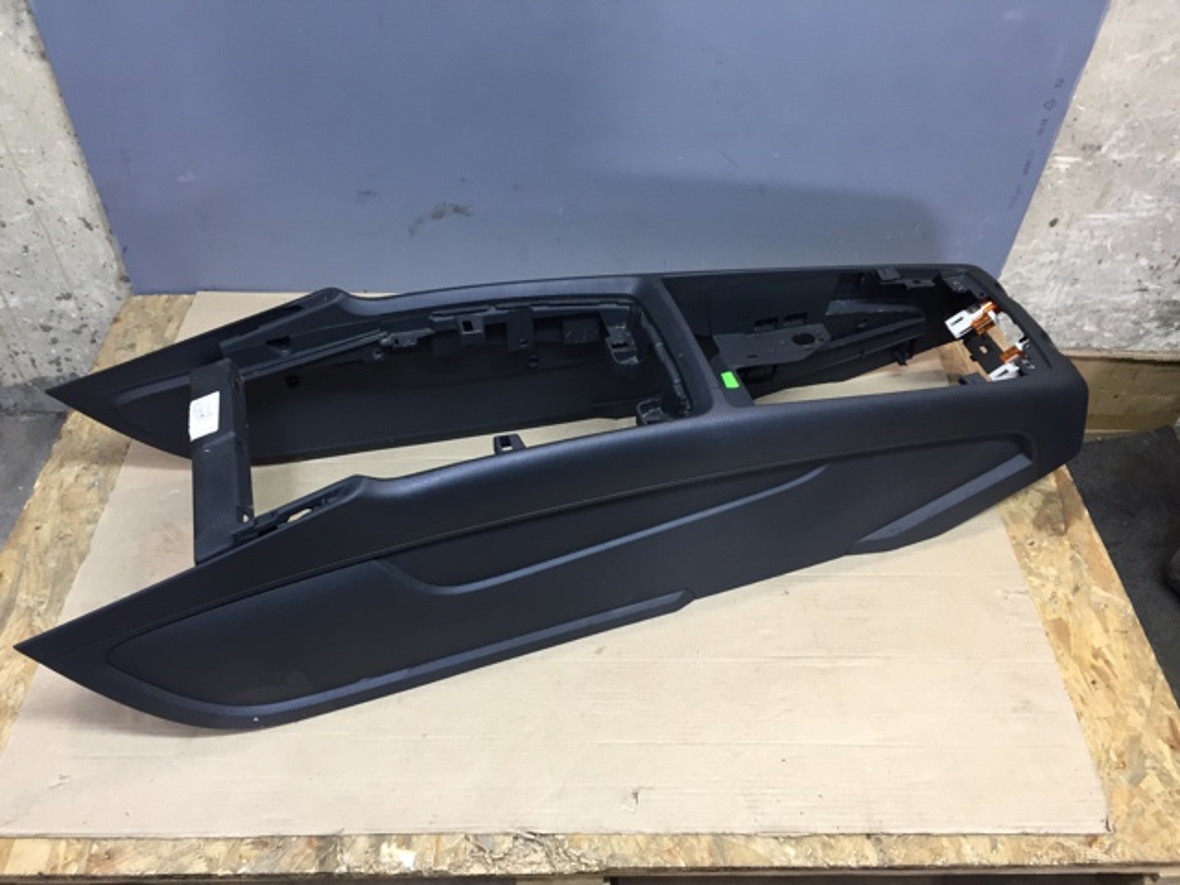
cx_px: 590
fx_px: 989
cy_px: 442
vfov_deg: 48.2
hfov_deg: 61.7
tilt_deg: -47.1
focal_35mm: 29
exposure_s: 1/33
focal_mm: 4.15
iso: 100
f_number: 2.2
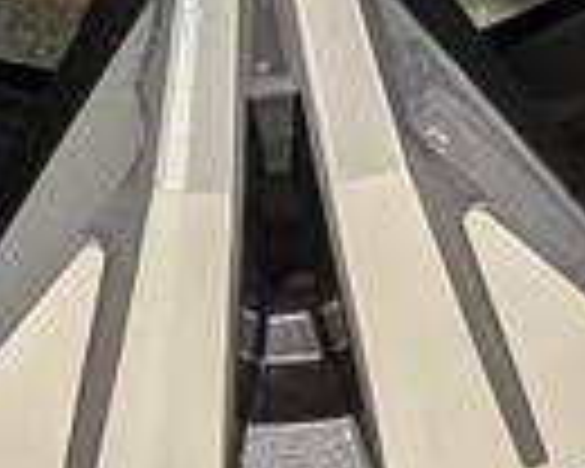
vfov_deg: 7.9
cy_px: -526
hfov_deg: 10.4
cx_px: 202
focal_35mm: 185
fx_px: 3203
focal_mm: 4.53
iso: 28
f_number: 1.7
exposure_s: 1/154
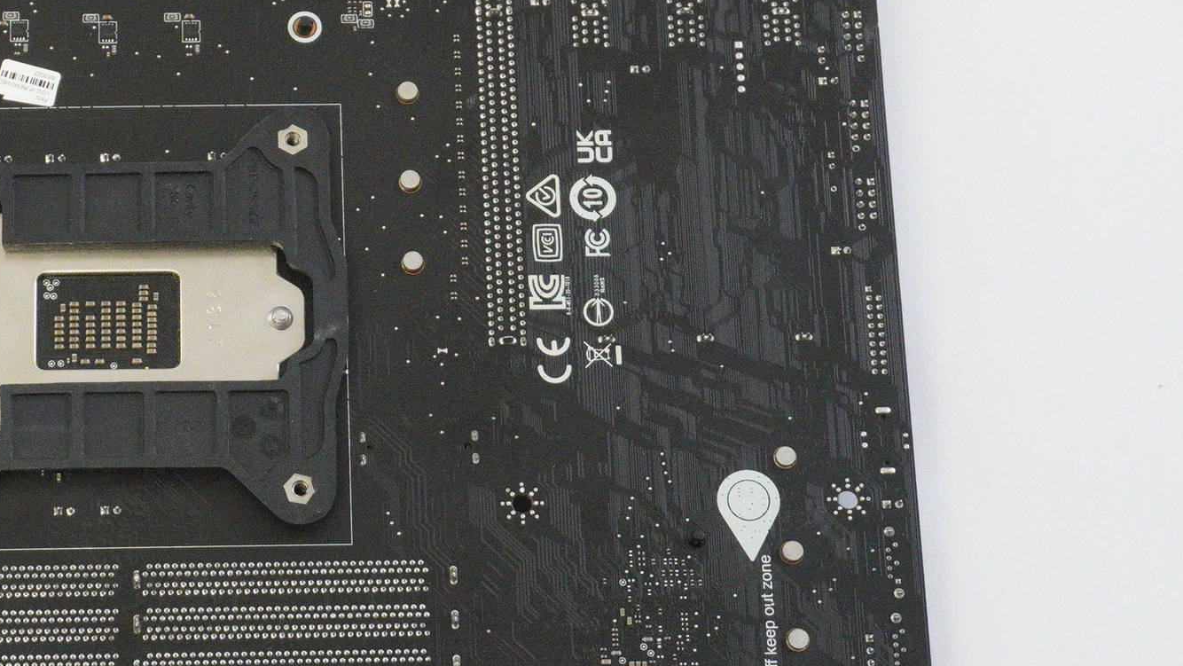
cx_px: 272
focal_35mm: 100
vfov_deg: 12.1
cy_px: 360
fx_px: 3137
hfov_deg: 21.1
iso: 6400
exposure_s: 1/250
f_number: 6.3
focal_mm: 34
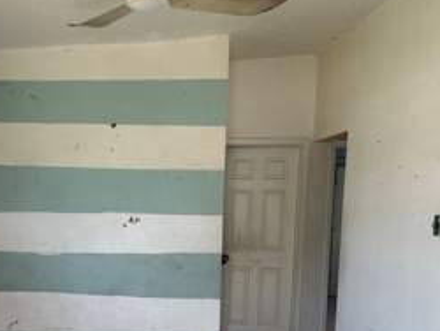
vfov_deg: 30.6
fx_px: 585
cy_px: 276
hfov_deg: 40.7
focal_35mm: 46
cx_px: 144
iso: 80
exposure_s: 1/264
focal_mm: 6.86
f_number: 1.78
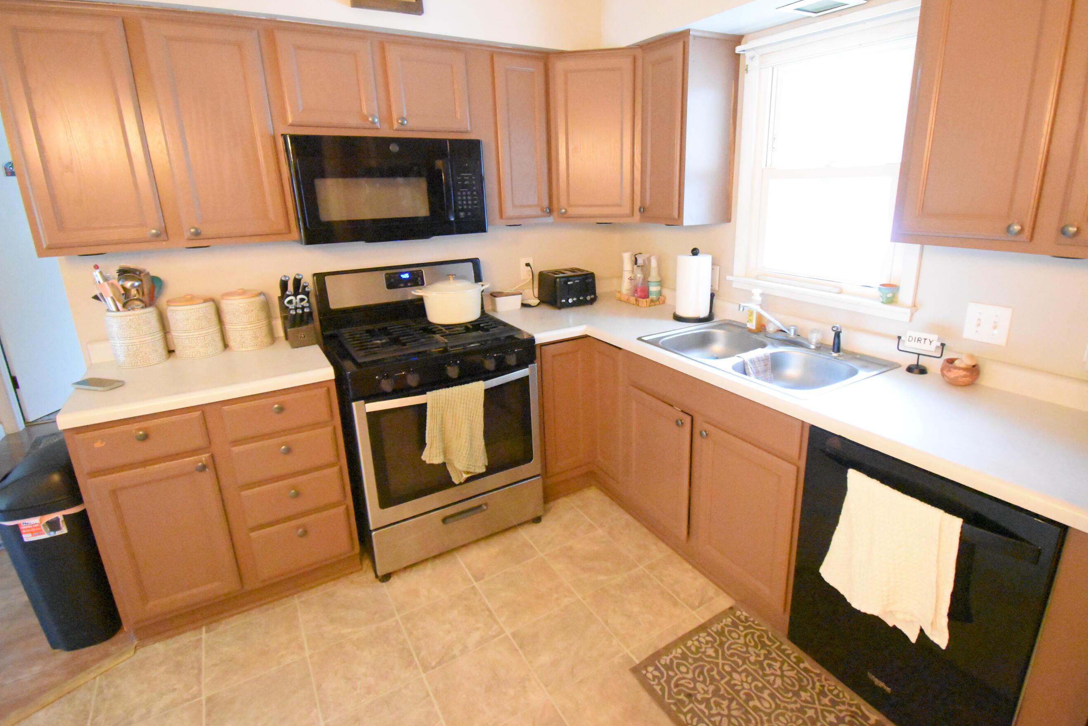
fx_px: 514
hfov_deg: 93.0
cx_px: 591
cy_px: 338
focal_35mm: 17
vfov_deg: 70.4
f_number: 4.5
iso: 12800
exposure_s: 1/100
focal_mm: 10
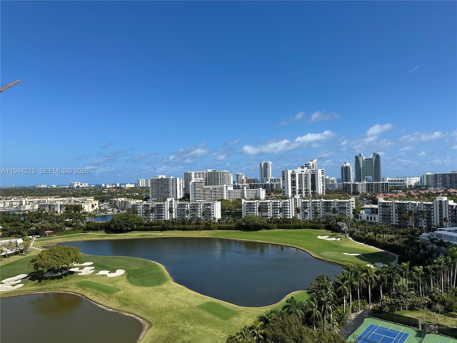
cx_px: 228
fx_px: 317
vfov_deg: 56.8
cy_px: 172
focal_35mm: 24
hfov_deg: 71.6
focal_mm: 6.86
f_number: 1.78
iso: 80
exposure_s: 1/6211
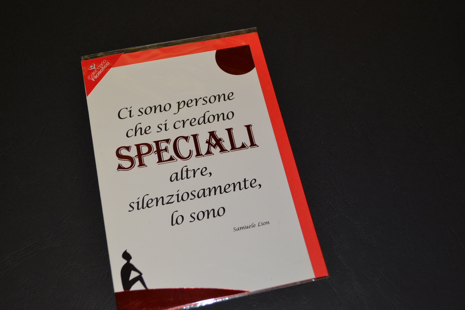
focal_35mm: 52
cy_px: 157
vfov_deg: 26.0
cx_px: 234
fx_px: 672
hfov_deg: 38.2
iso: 400
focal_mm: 34
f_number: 5
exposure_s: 1/60
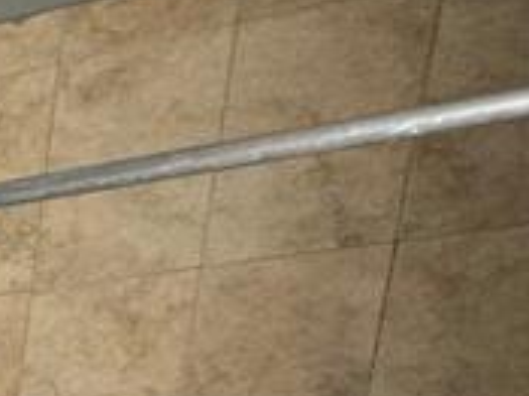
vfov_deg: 14.0
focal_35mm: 82
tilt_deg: -13.8
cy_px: 877
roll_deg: +1.1
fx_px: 1252
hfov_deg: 14.5
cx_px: -768
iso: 200
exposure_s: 1/99
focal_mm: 2.22
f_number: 2.2
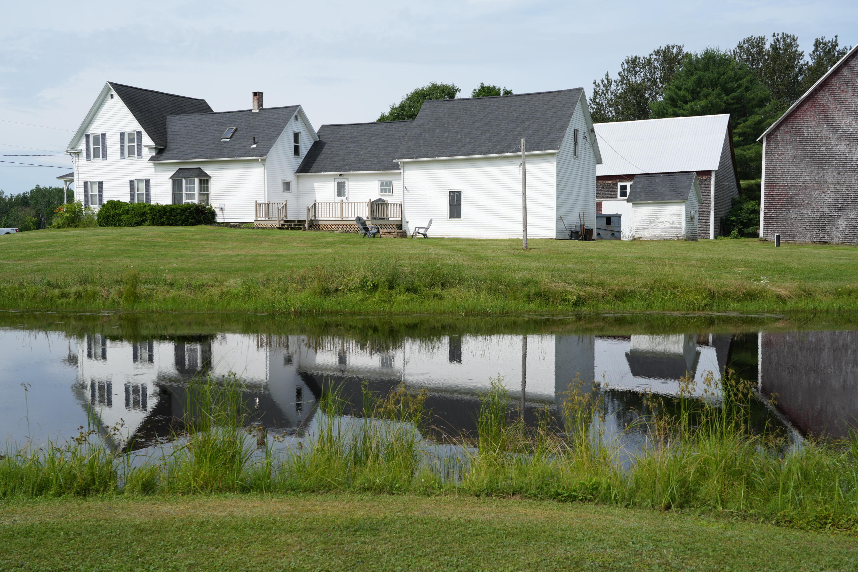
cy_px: 286
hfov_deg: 53.1
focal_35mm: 36
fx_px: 858
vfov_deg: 36.9
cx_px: 429
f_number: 6.3
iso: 100
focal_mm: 36
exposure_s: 1/400
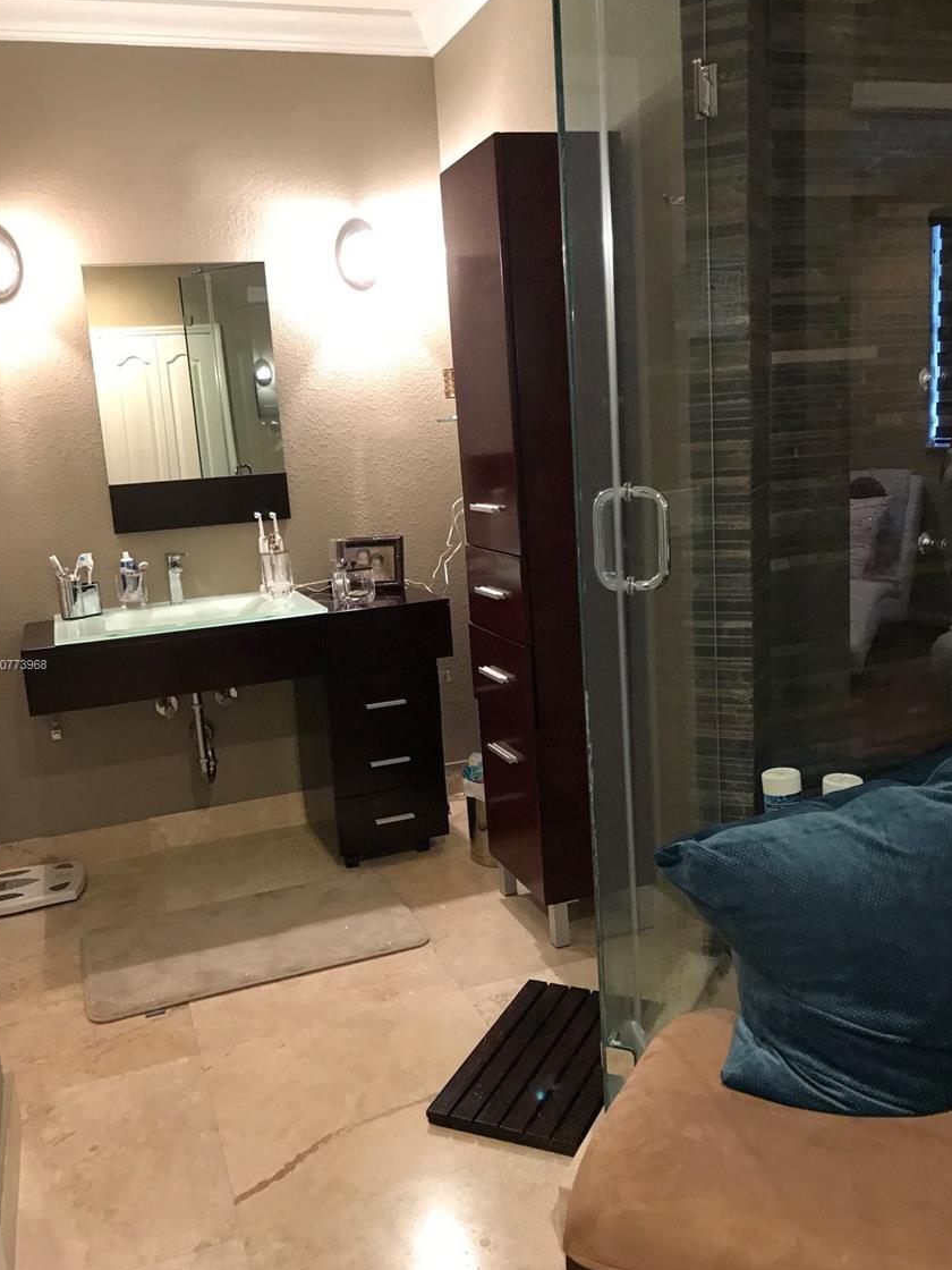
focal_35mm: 30
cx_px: 457
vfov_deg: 59.9
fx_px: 1100
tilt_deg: -11.0
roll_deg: +4.0
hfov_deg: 46.8
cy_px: 666
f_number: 1.8
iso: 100
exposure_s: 1/11
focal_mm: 3.99
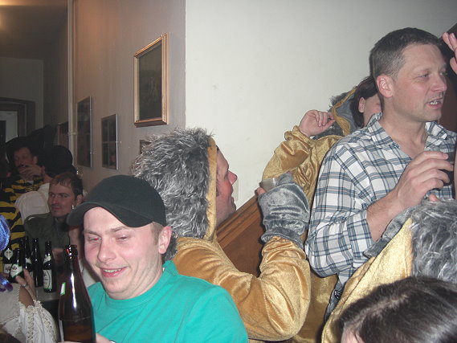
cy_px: 172
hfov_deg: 49.0
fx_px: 502
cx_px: 228
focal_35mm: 38
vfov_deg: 37.7
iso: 200
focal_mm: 7.9
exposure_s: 1/60
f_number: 2.8
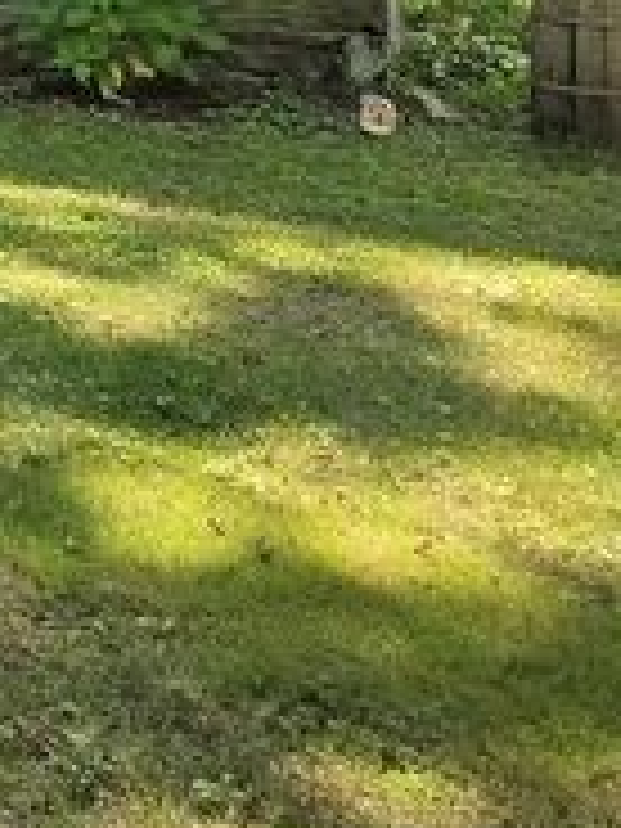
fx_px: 2392
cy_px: -547
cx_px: -612
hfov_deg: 12.9
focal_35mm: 100
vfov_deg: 17.0
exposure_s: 1/885
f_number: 1.8
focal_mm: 5.4
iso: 25
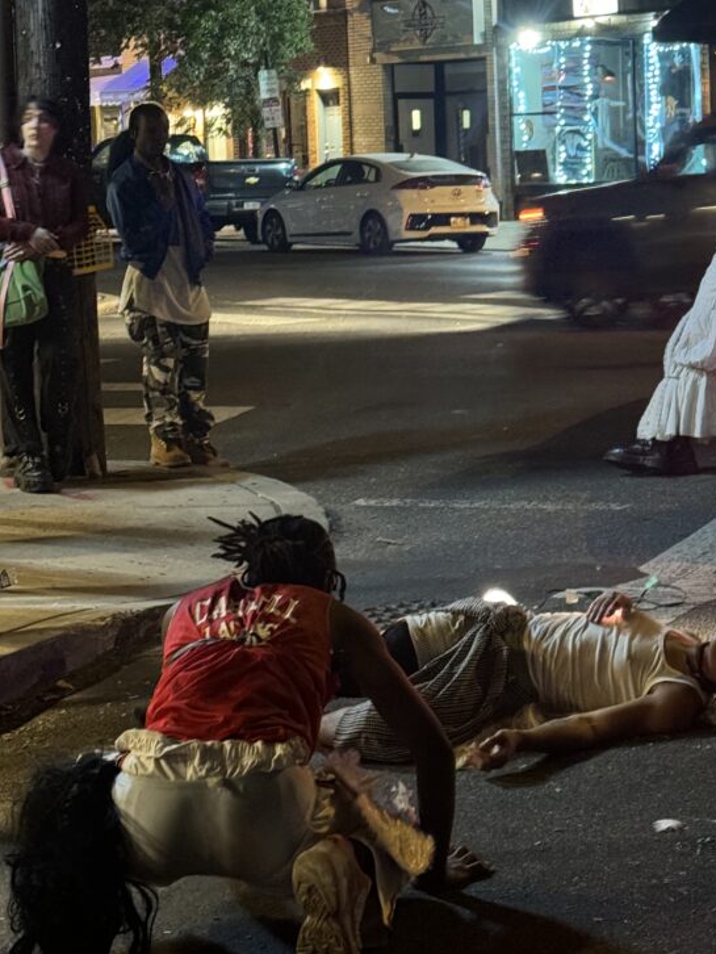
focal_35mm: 86
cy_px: 319
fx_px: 2370
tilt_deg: -4.3
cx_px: 577
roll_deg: +1.0
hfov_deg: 17.0
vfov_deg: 22.7
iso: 800
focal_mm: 6.76
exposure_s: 1/20
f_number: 1.78
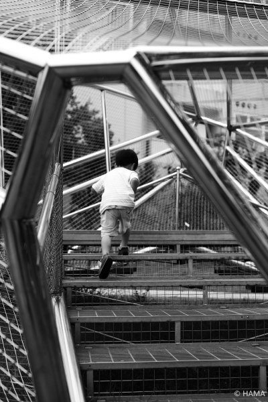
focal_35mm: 50
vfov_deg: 39.6
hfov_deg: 27.0
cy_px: 201
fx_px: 558
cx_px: 134
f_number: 3.2
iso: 100
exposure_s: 1/1600
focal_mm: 50
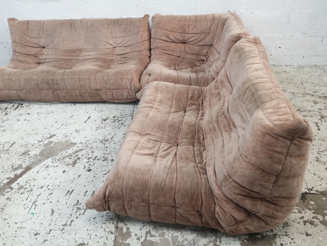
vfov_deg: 51.4
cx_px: 164
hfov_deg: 65.3
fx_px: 255
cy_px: 123
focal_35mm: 27
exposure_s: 1/10
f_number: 1.8
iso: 50
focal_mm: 3.95
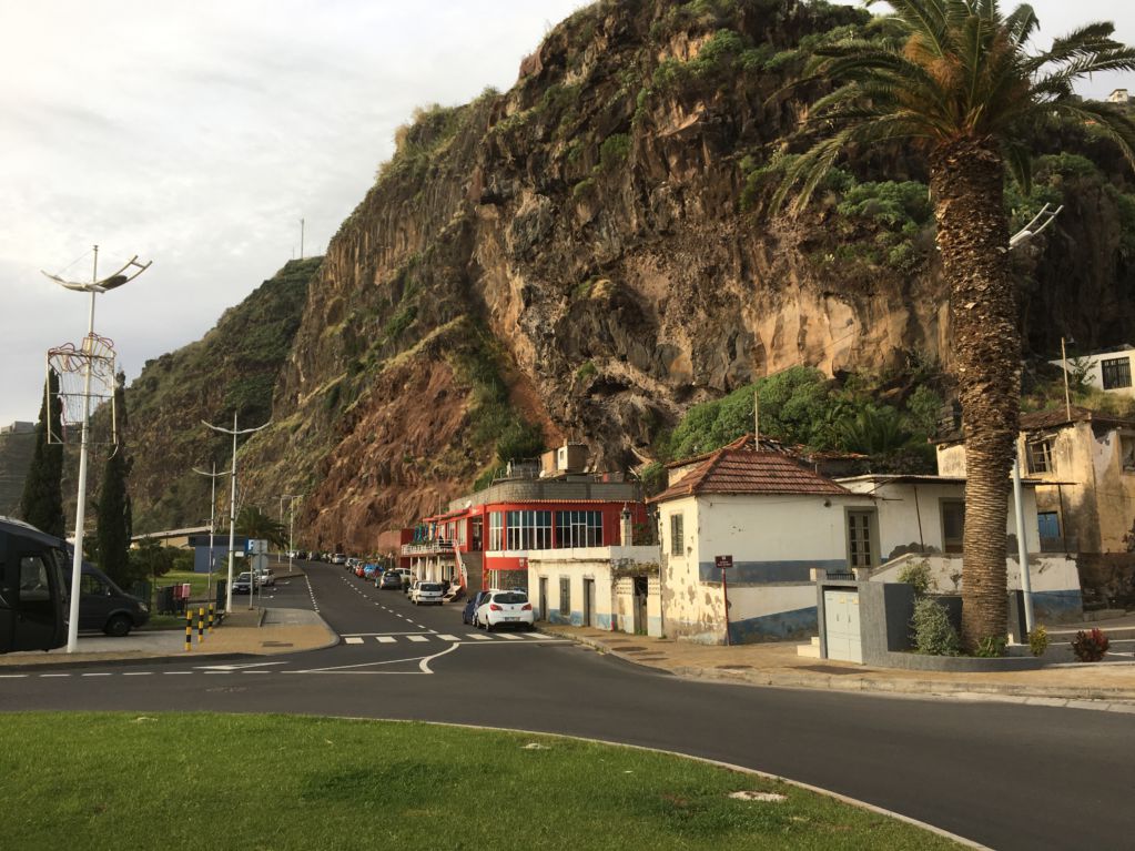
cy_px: 426
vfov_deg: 48.2
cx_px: 568
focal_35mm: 29
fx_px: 951
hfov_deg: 61.7
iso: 25
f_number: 2.2
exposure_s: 1/303
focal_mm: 4.15
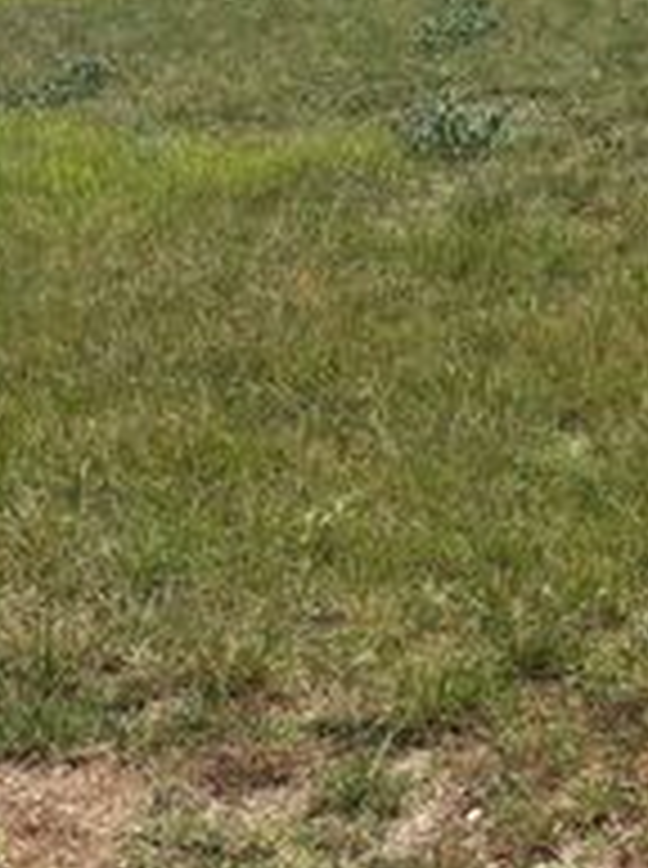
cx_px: 918
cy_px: 259
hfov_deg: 15.3
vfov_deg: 21.7
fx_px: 2254
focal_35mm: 90
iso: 50
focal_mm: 5.96
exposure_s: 1/5618
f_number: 1.6
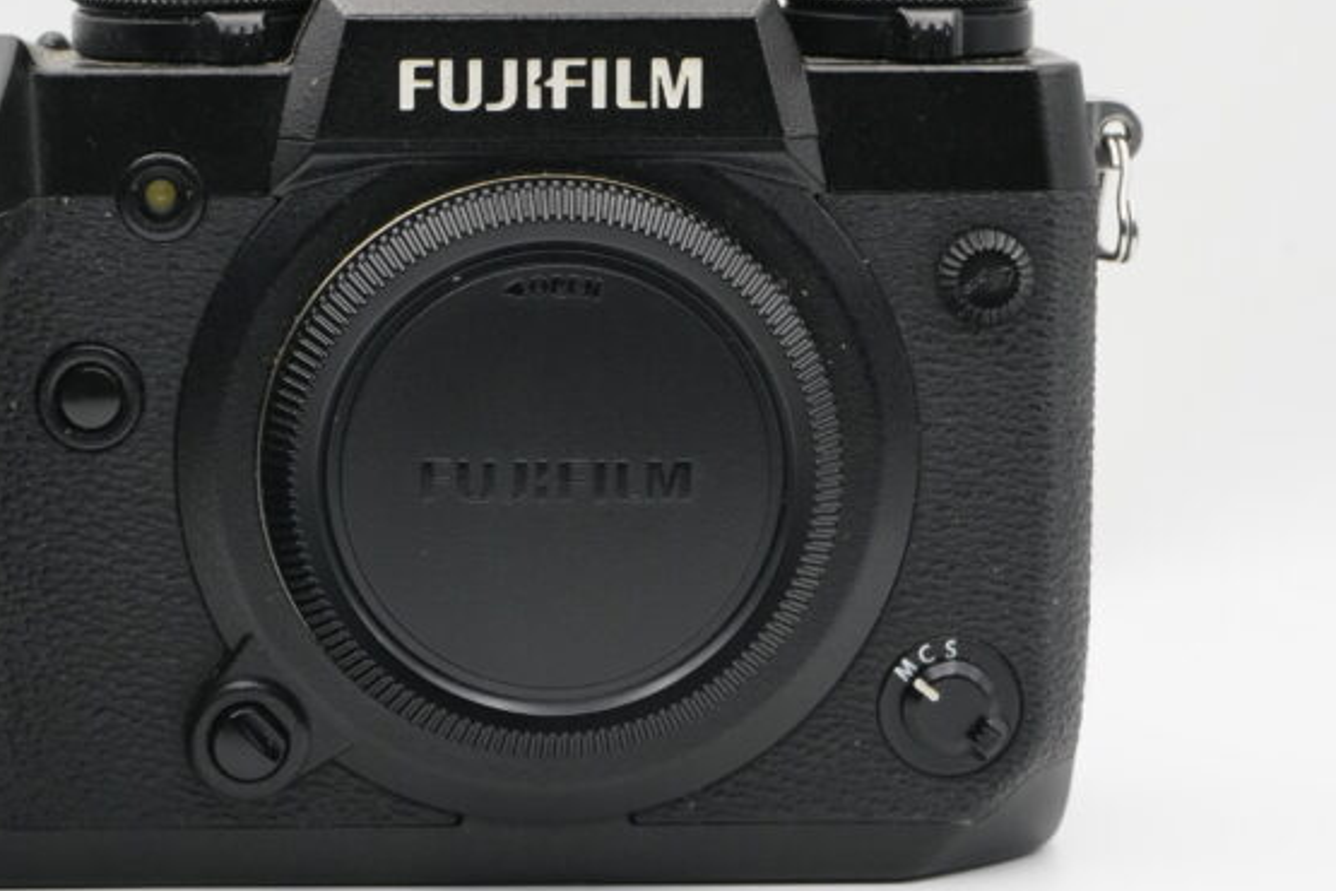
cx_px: 335
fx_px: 3971
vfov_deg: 12.8
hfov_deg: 19.0
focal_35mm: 107
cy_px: 406
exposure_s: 1/125
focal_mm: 58
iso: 4000
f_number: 11
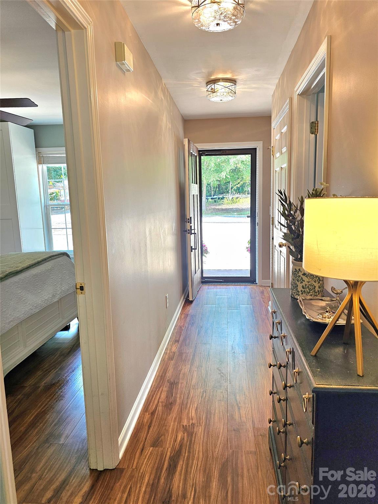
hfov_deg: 58.9
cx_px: 189
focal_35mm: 23
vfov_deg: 73.9
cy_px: 252
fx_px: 335
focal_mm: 6.3
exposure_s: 1/120
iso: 80
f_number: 1.7
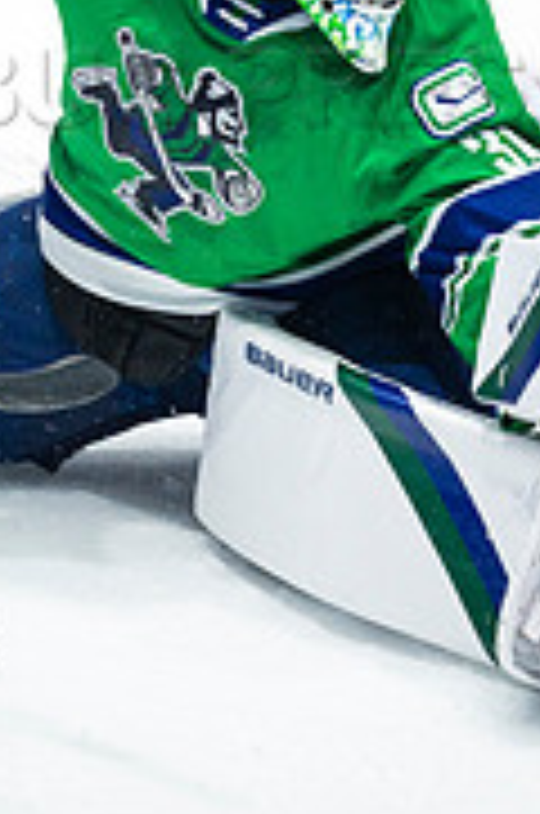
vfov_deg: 1.4
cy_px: 67
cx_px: 72
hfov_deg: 0.9
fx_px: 33764
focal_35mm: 1495
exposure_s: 1/1000
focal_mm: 600
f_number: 4
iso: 2000
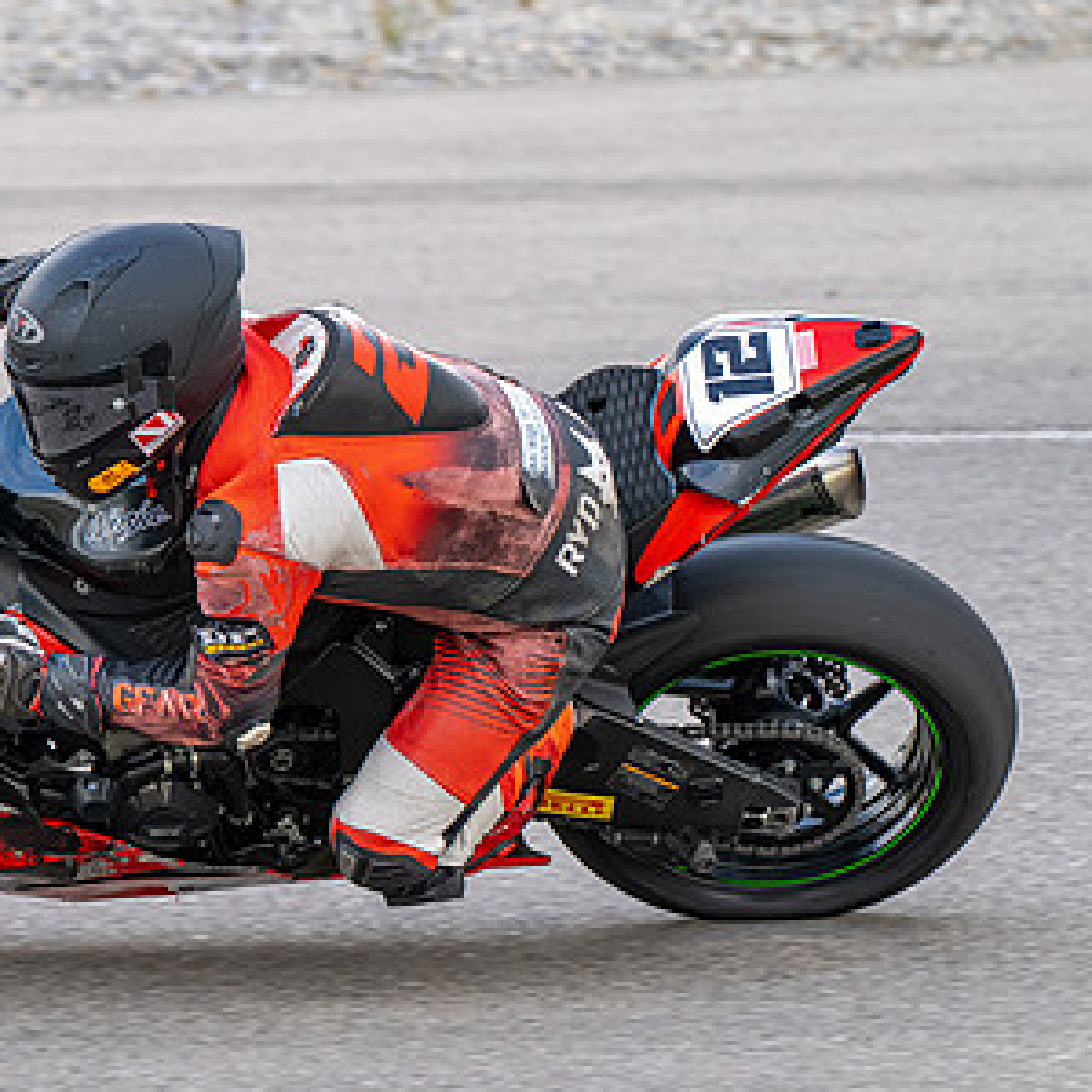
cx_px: 230
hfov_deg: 3.7
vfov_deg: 3.7
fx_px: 17060
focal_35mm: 478
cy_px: 623
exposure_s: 1/1250
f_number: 6.3
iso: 1800
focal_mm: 290
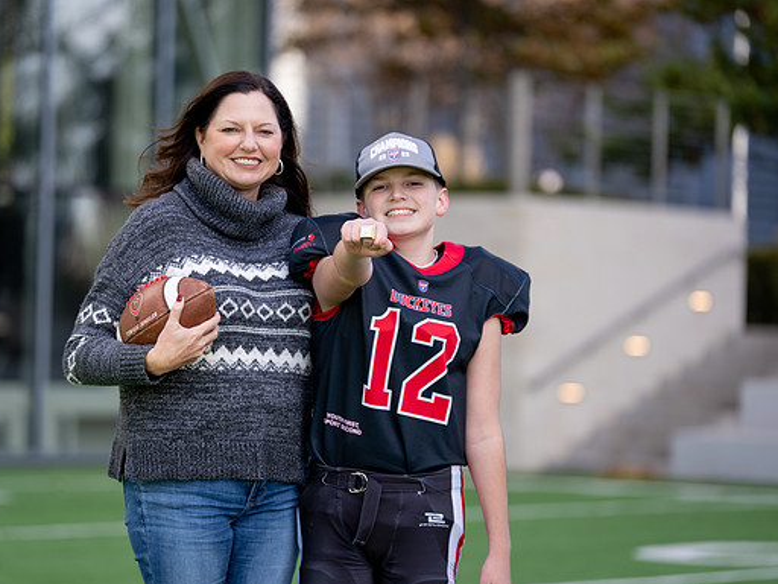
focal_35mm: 158
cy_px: 293
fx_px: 3551
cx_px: 343
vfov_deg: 9.4
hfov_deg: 12.5
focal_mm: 145
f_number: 2.8
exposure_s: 1/500
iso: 100
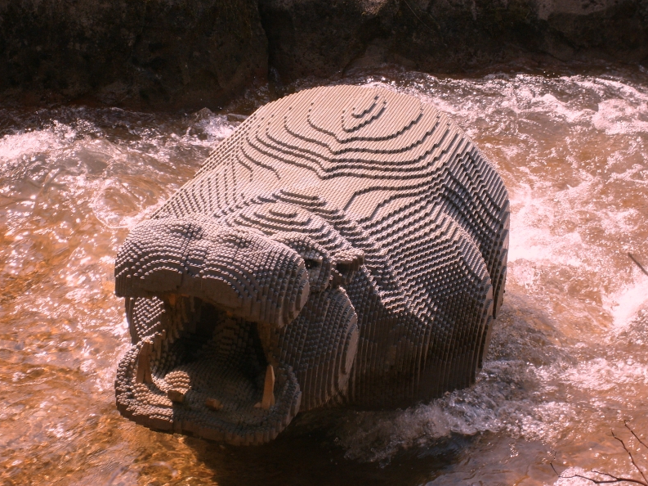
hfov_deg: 18.4
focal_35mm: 107
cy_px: 244
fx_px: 2002
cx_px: 324
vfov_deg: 13.8
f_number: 4.9
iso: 80
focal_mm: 17.4
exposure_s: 1/350
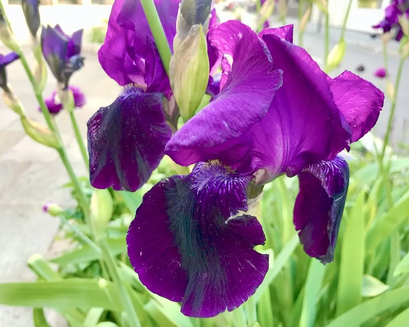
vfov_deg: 48.5
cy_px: 161
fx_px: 363
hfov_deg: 58.7
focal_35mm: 30
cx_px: 221
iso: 40
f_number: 1.8
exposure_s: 1/100
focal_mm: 3.99
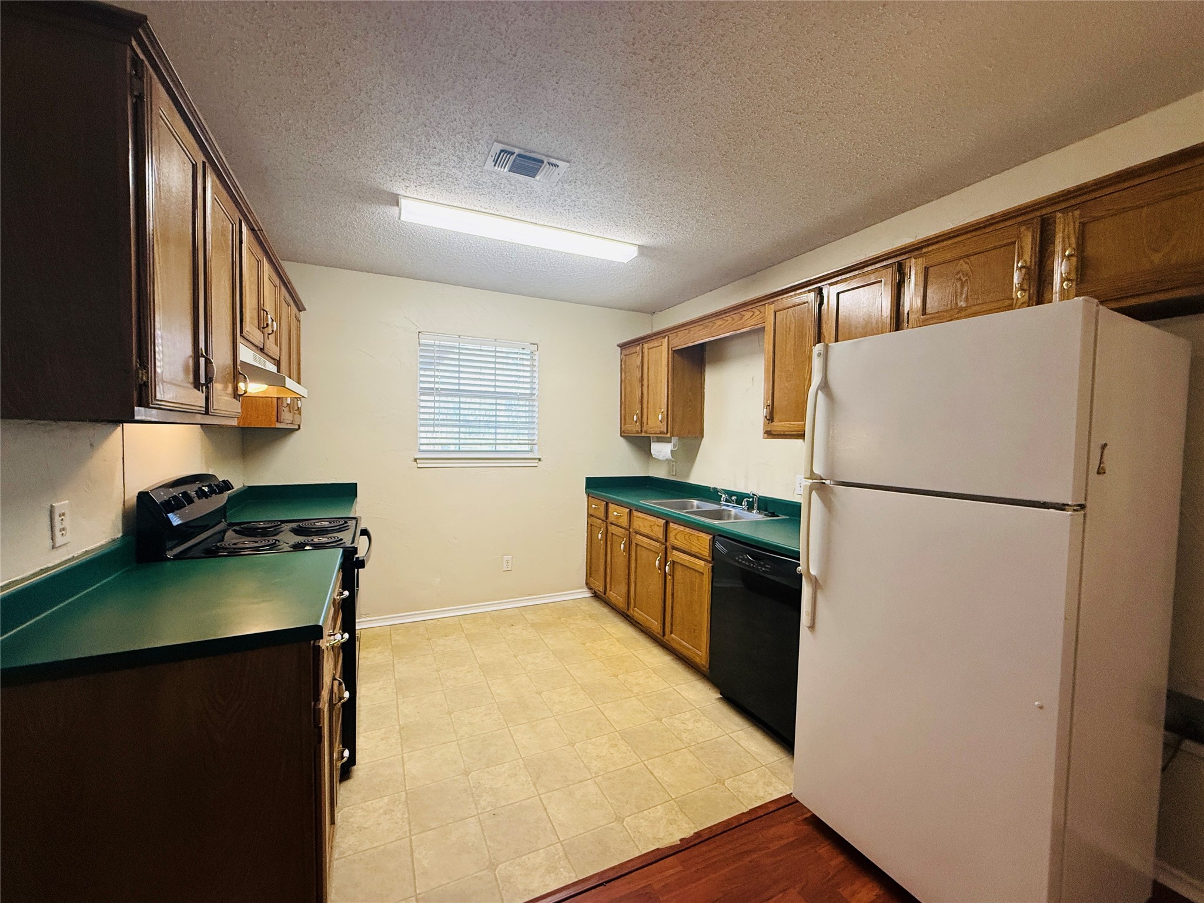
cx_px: 602
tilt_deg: -1.0
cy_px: 452
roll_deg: +0.0
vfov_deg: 85.7
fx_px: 487
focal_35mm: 14
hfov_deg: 102.1
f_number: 2.2
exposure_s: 1/120
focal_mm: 2.22
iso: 250
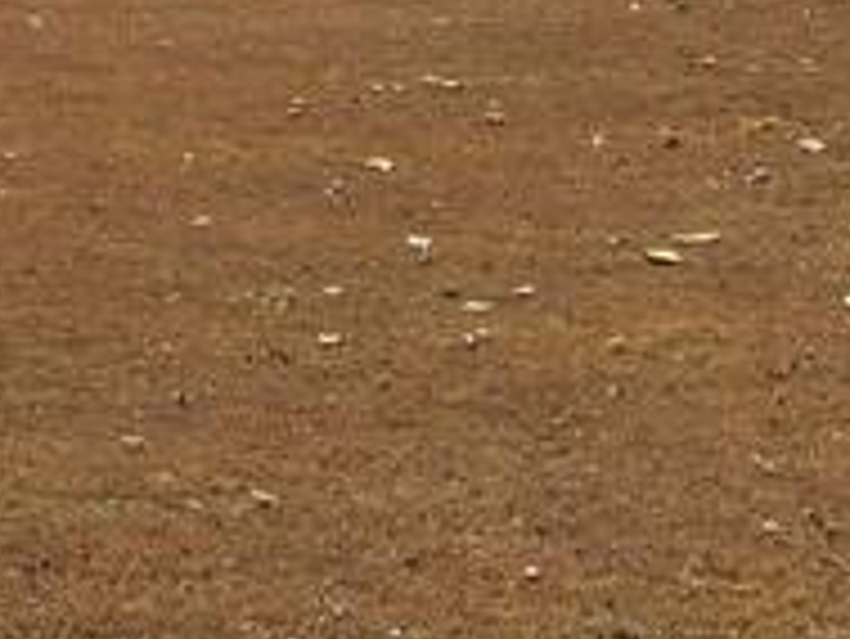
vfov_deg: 9.4
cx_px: -288
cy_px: -891
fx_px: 3464
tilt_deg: +4.8
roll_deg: -0.7
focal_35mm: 141
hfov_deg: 13.4
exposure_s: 1/6329
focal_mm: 5.96
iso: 50
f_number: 1.6
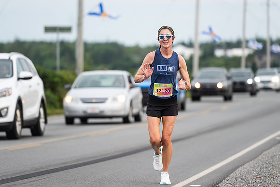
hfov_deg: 8.0
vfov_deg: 5.3
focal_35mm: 258
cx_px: 134
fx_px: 2004
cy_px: 86
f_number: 4
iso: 500
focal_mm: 200
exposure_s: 1/800
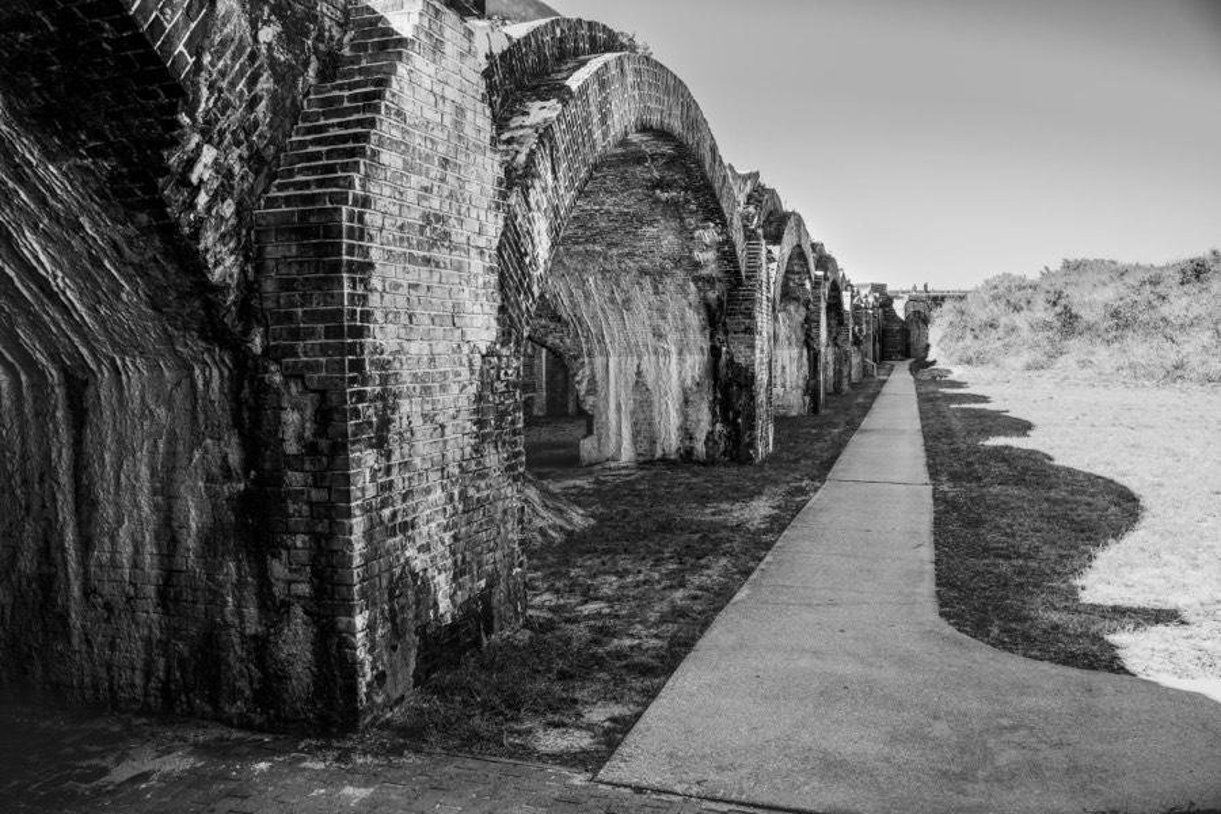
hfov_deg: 64.6
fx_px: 967
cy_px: 407
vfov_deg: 45.7
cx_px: 610
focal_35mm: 28
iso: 1000
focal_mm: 28.5
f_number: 13
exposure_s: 1/125
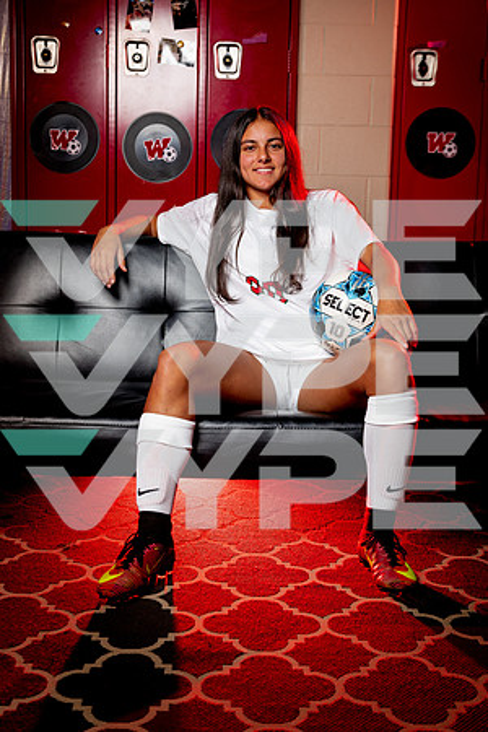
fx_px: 1057
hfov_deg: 26.0
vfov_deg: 38.2
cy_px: 366
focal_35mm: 52
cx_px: 244
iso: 160
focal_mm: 52
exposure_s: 1/250
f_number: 4.5
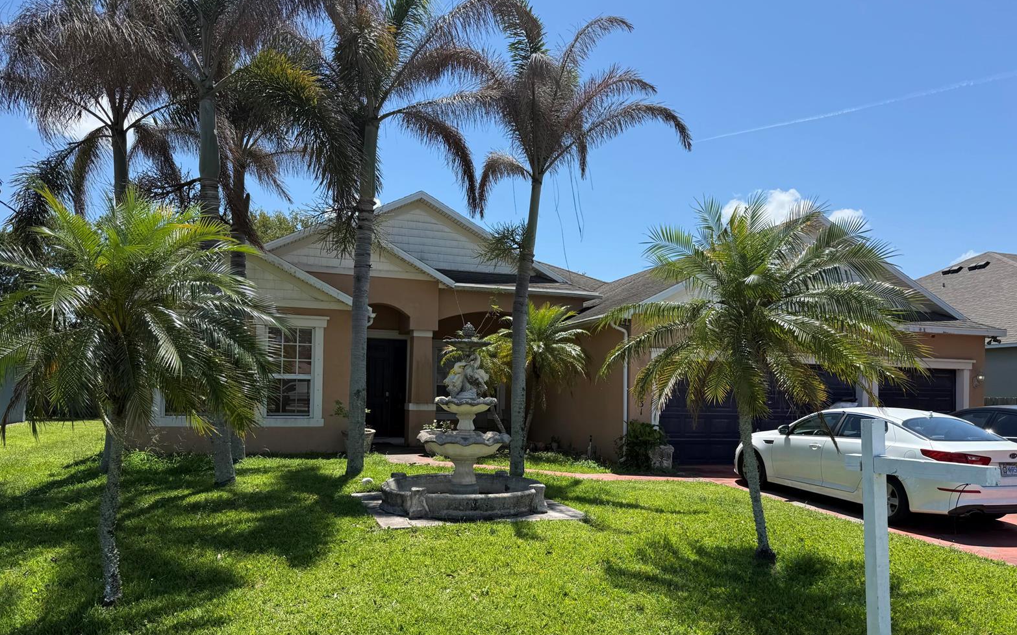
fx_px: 720
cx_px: 508
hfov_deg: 70.4
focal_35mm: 26
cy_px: 373
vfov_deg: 47.4
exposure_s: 1/3425
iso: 80
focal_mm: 6.76
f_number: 1.78
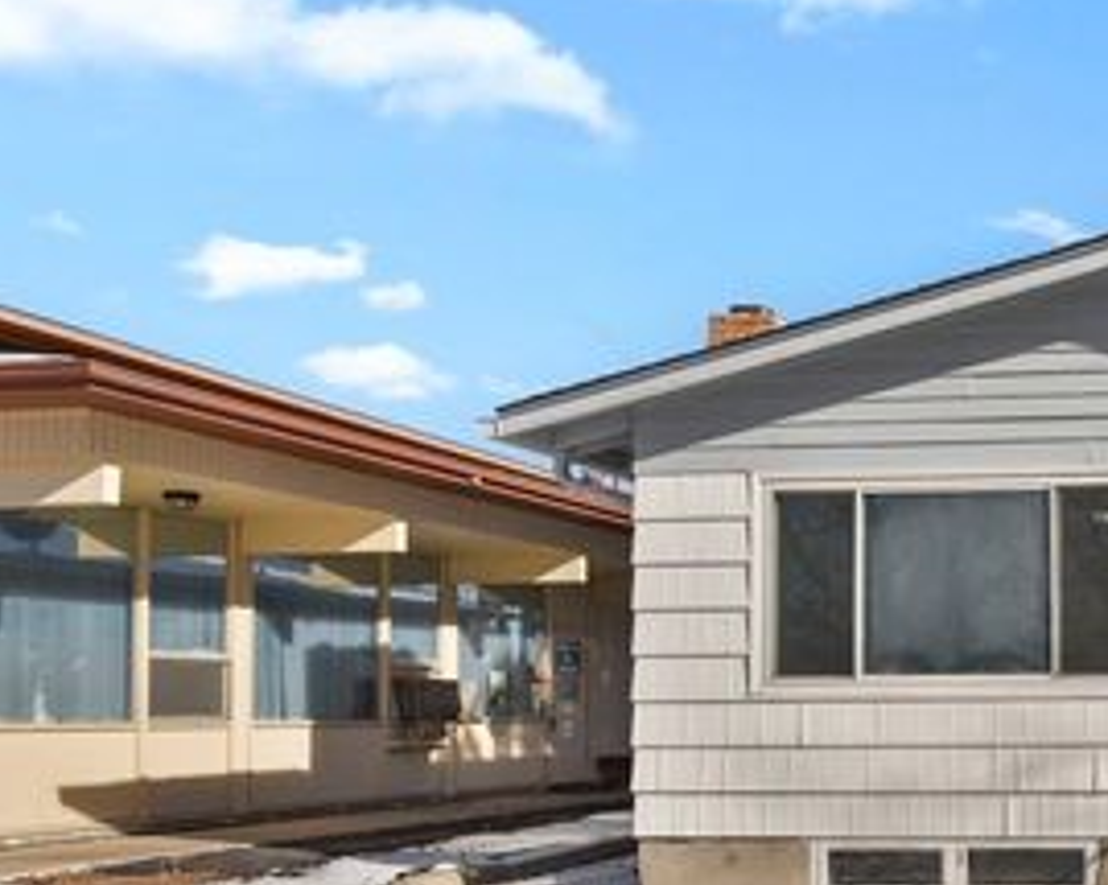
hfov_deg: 40.1
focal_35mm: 38
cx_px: 1182
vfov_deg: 38.2
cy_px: 659
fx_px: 1246
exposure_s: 1/400
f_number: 5.6
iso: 250
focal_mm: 17
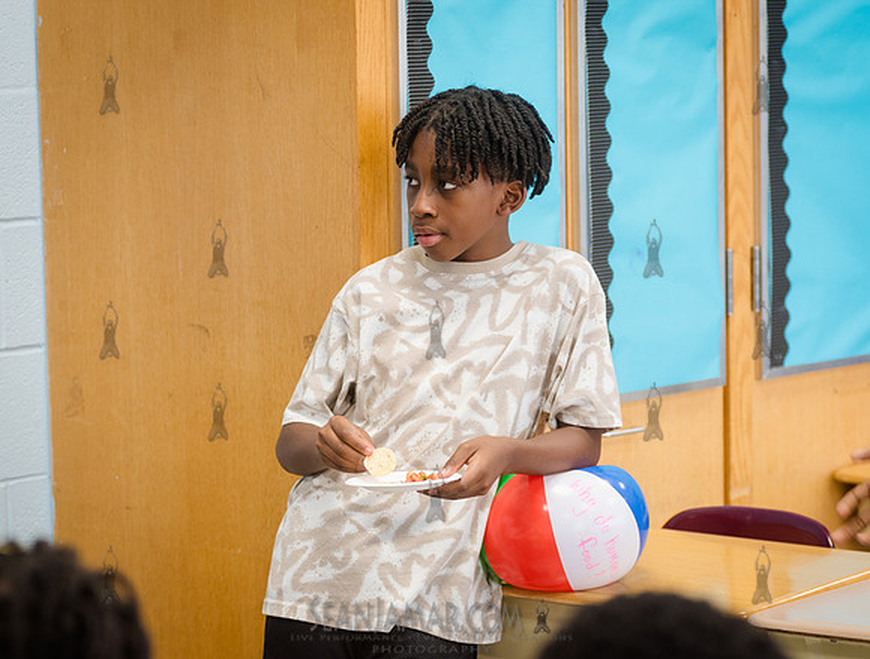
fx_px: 2764
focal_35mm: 110
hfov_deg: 17.9
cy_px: 341
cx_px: 436
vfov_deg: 13.6
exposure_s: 1/160
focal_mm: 86
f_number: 3.5
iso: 1250
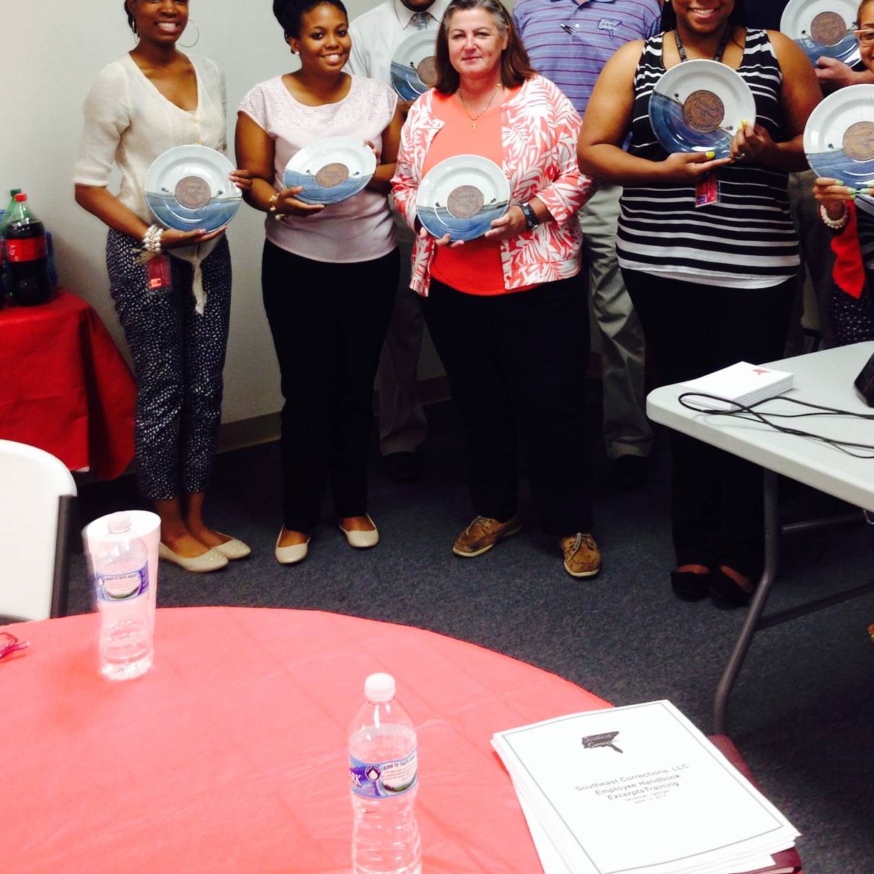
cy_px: 166
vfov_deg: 33.6
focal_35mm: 49
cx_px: 472
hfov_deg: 34.7
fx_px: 1400
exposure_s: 1/20
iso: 80
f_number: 2.4
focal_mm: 4.12
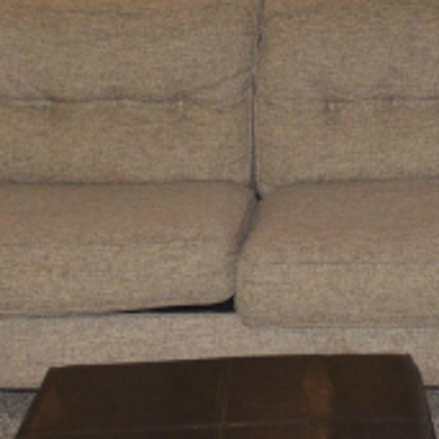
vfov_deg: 16.0
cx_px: 372
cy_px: -182
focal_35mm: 101
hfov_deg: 17.0
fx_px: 1449
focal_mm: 18
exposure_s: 1/80
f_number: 4
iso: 400
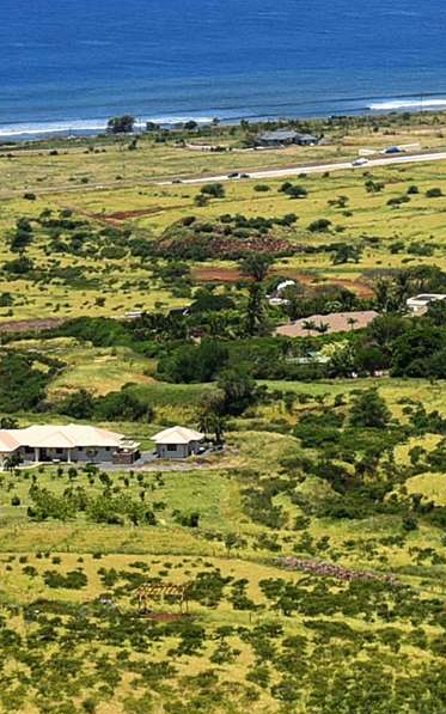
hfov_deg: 5.5
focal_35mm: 231
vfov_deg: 9.0
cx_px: 1024
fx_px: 4494
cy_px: -160
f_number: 13
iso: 100
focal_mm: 44
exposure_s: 1/200
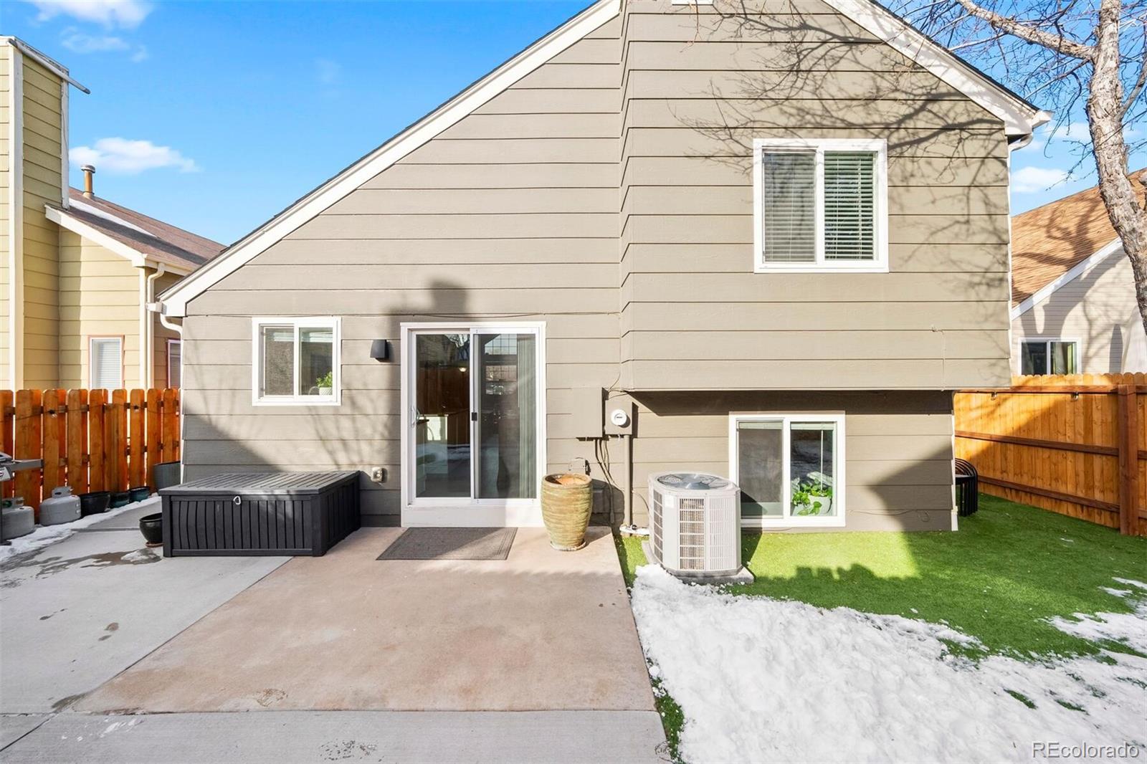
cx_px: 574
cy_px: 382
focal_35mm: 12
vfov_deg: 90.0
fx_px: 382
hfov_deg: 112.6
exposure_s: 1/500
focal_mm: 12
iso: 250
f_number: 8
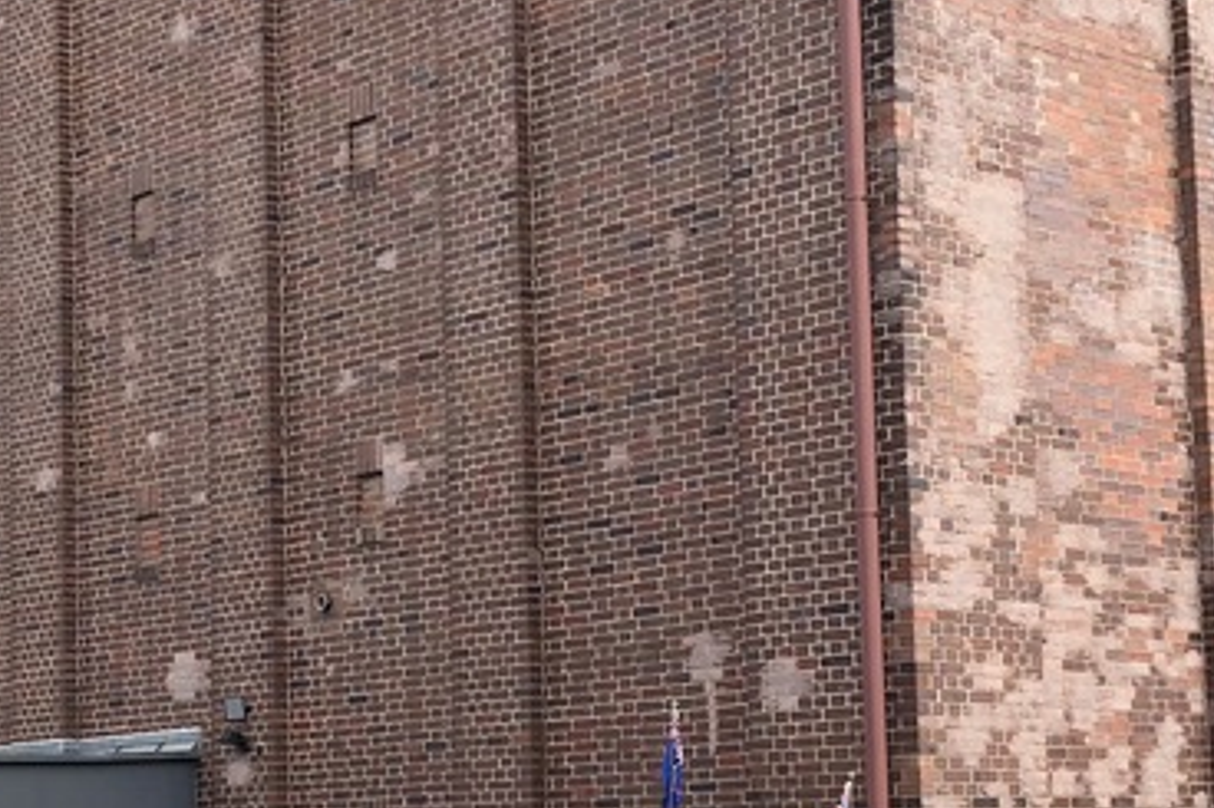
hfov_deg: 25.0
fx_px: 2730
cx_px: 478
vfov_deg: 16.8
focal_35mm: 81
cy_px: 584
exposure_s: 1/631
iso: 20
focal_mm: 4
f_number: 1.8
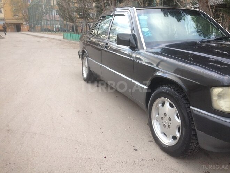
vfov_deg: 42.9
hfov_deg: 55.4
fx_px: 219
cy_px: 86
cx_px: 115
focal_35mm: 33
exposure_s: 1/100
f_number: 2.4
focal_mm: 4.12
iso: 64
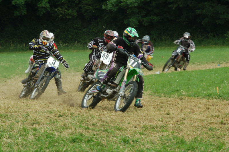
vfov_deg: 5.1
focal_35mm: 270
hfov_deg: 7.6
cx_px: 114
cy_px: 76
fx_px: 1716
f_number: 11
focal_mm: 180
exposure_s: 1/250
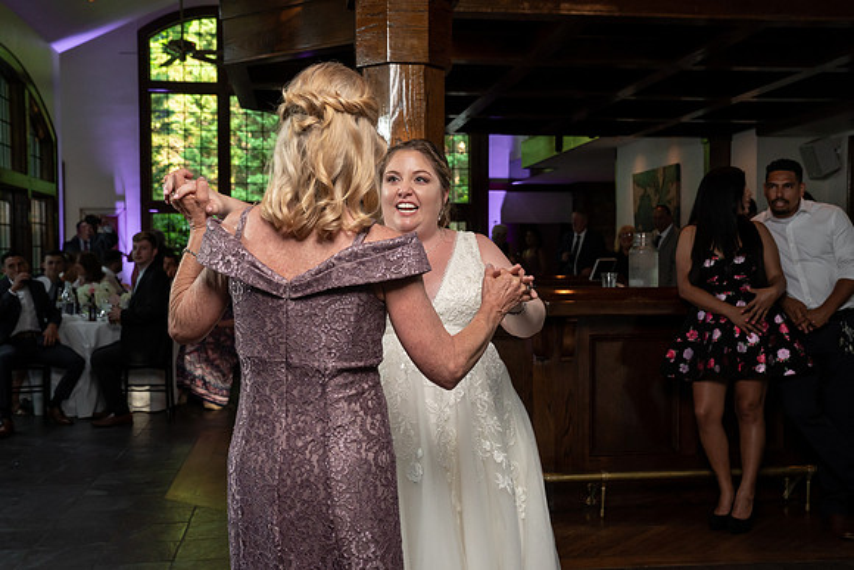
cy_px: 284
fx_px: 996
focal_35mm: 42
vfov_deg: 31.9
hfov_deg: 46.4
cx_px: 445
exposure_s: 1/200
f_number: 5.6
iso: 2000
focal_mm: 39
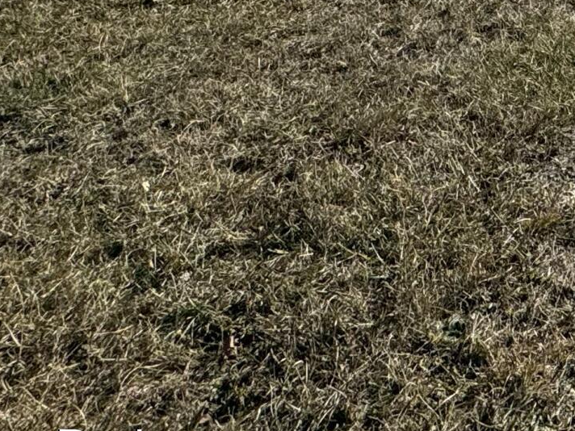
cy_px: -376
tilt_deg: +3.4
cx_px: 937
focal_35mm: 59
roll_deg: -0.8
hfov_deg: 23.4
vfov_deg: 18.5
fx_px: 980
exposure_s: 1/3717
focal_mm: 2.22
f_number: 2.2
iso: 50
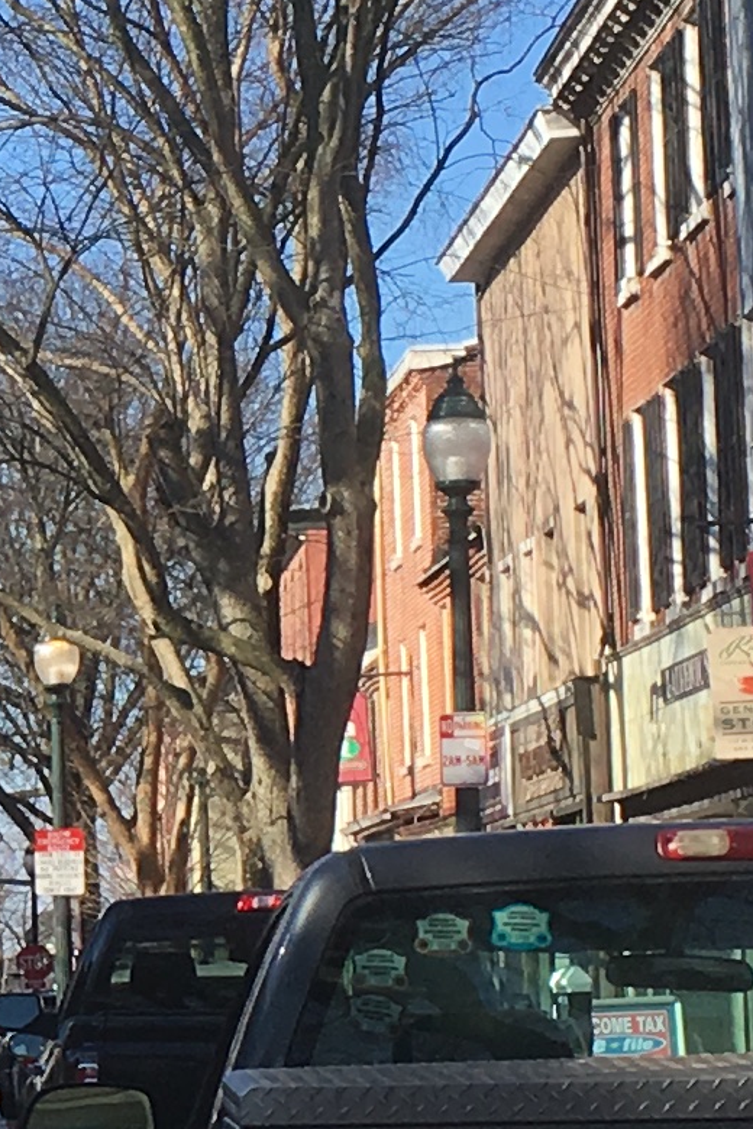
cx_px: -365
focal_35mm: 156
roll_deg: +1.1
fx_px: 4894
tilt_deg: +3.5
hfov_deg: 8.6
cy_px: 620
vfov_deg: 13.2
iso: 25
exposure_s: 1/974
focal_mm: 4.15
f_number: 2.2
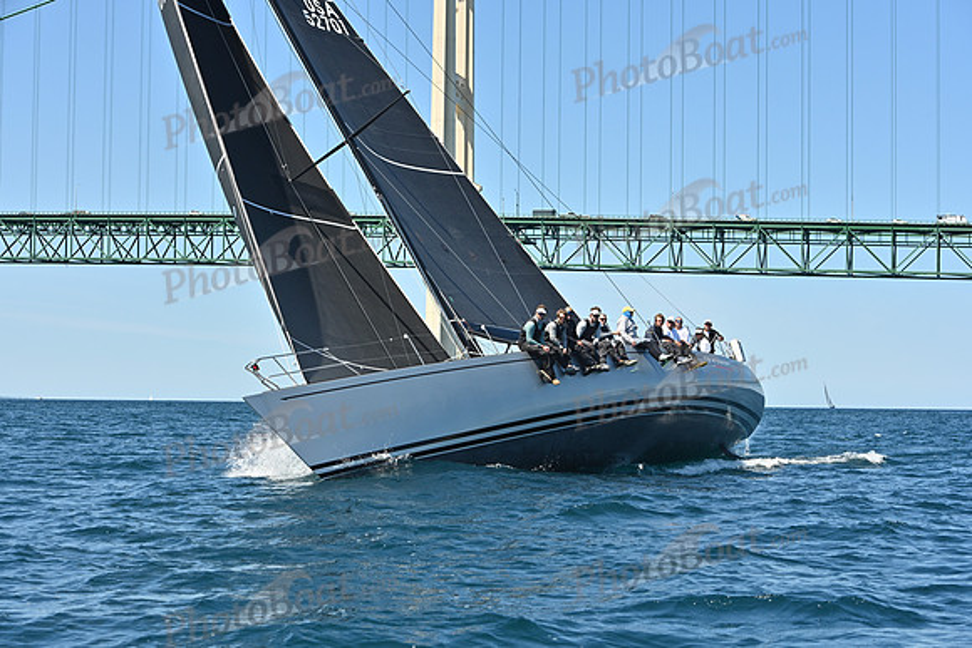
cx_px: 486
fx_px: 1890
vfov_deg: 19.5
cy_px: 324
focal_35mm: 70
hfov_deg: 28.8
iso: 320
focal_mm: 70
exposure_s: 1/1000
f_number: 8
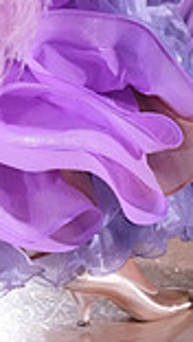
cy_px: -221
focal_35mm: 237
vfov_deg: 8.8
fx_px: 2152
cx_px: -130
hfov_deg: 5.1
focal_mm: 61
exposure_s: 1/400
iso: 8000
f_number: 6.3
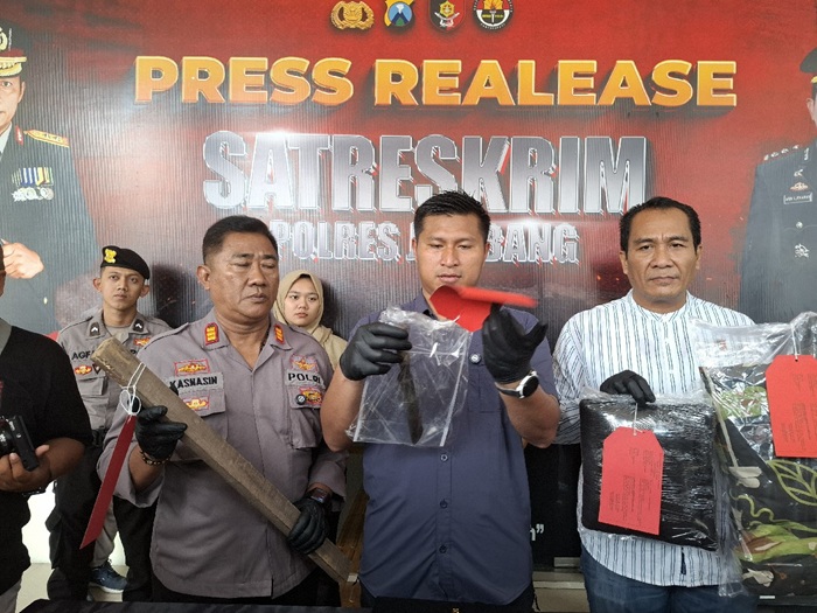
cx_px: 408
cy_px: 306
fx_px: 543
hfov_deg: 73.9
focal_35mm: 23
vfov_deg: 58.9
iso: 100
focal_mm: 5.54
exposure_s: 1/100
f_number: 1.8
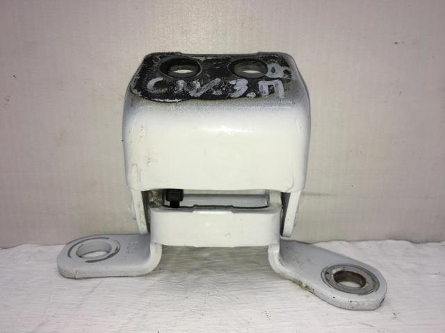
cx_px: 222
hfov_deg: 61.7
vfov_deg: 48.2
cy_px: 166
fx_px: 373
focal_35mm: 29
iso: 25
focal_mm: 4.15
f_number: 2.2
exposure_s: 1/674
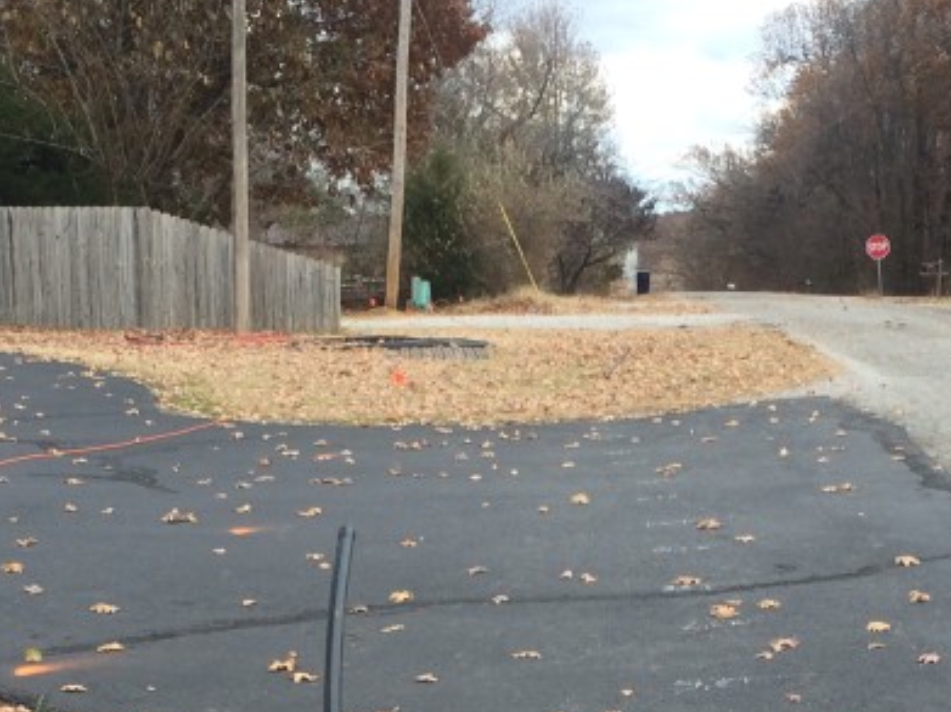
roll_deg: -0.5
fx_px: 2087
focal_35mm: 76
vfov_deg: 18.8
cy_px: 741
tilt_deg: -13.5
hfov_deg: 25.6
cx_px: 579
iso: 32
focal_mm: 4.15
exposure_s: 1/410
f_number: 2.2
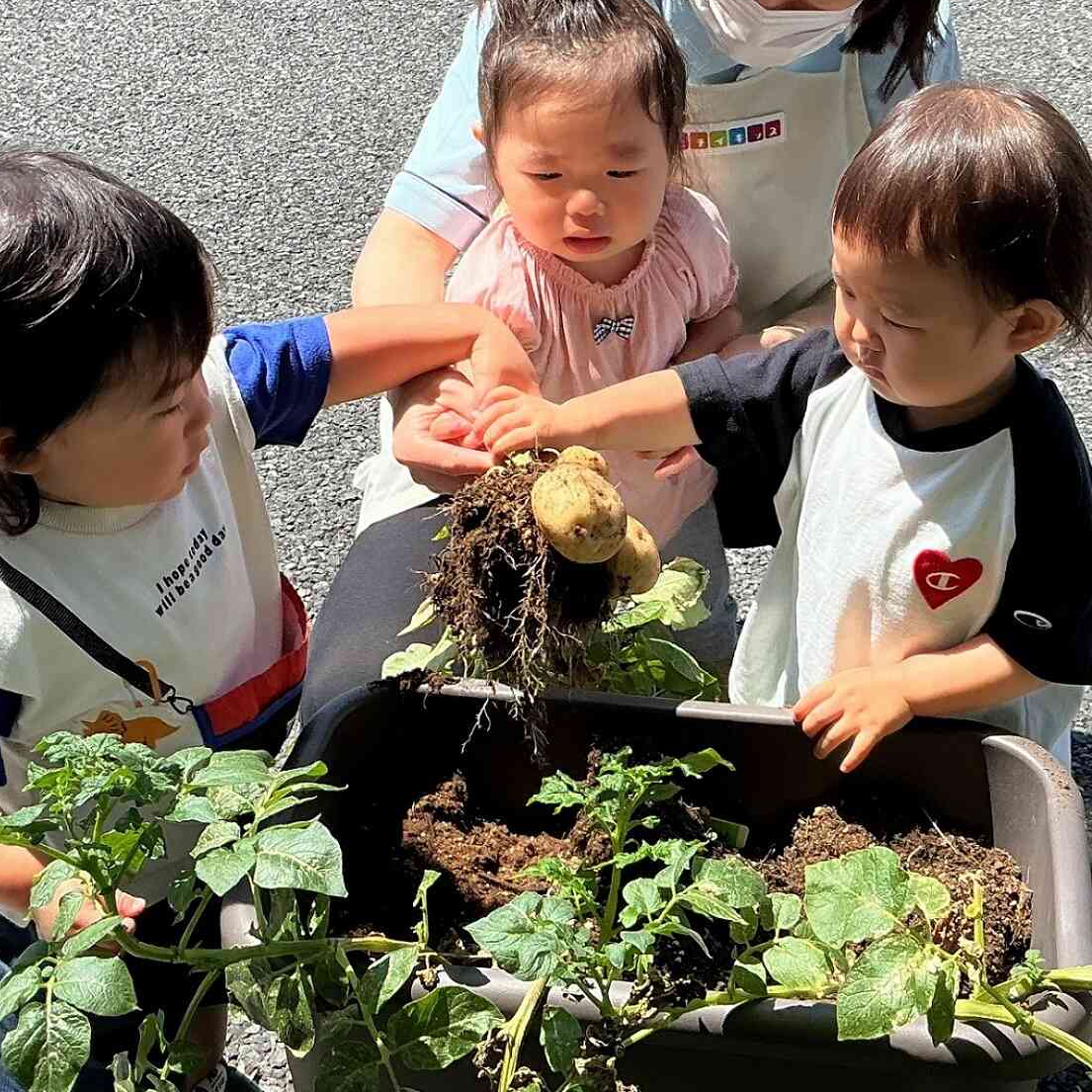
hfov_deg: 29.5
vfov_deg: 29.5
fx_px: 2070
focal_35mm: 58
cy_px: 437
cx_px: 635
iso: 25
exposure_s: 1/997
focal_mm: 3
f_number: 1.8
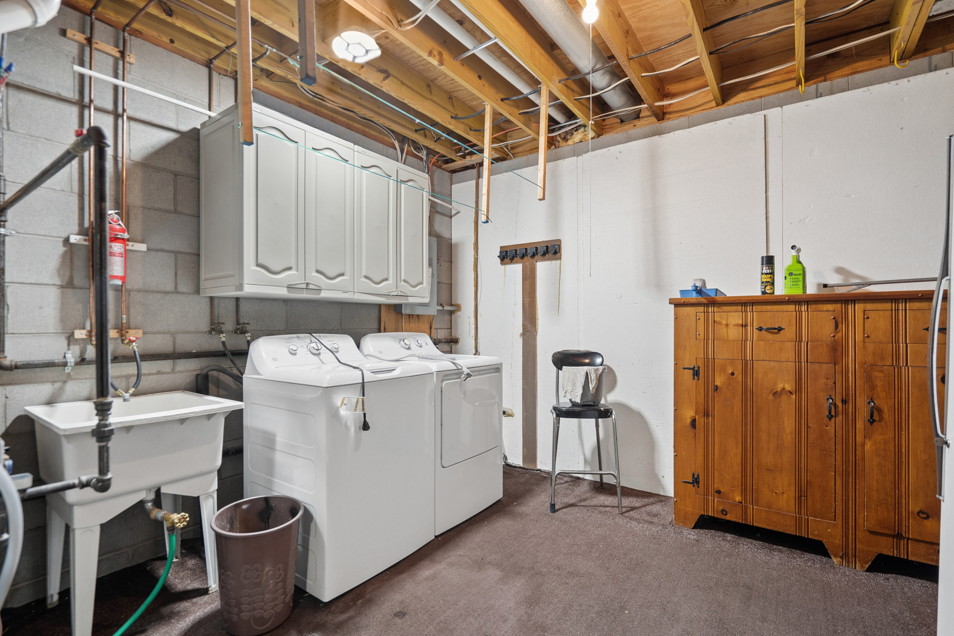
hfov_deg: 93.3
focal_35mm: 17
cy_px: 318
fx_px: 450
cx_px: 477
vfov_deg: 70.4
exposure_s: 1/15
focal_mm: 17
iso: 200
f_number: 4
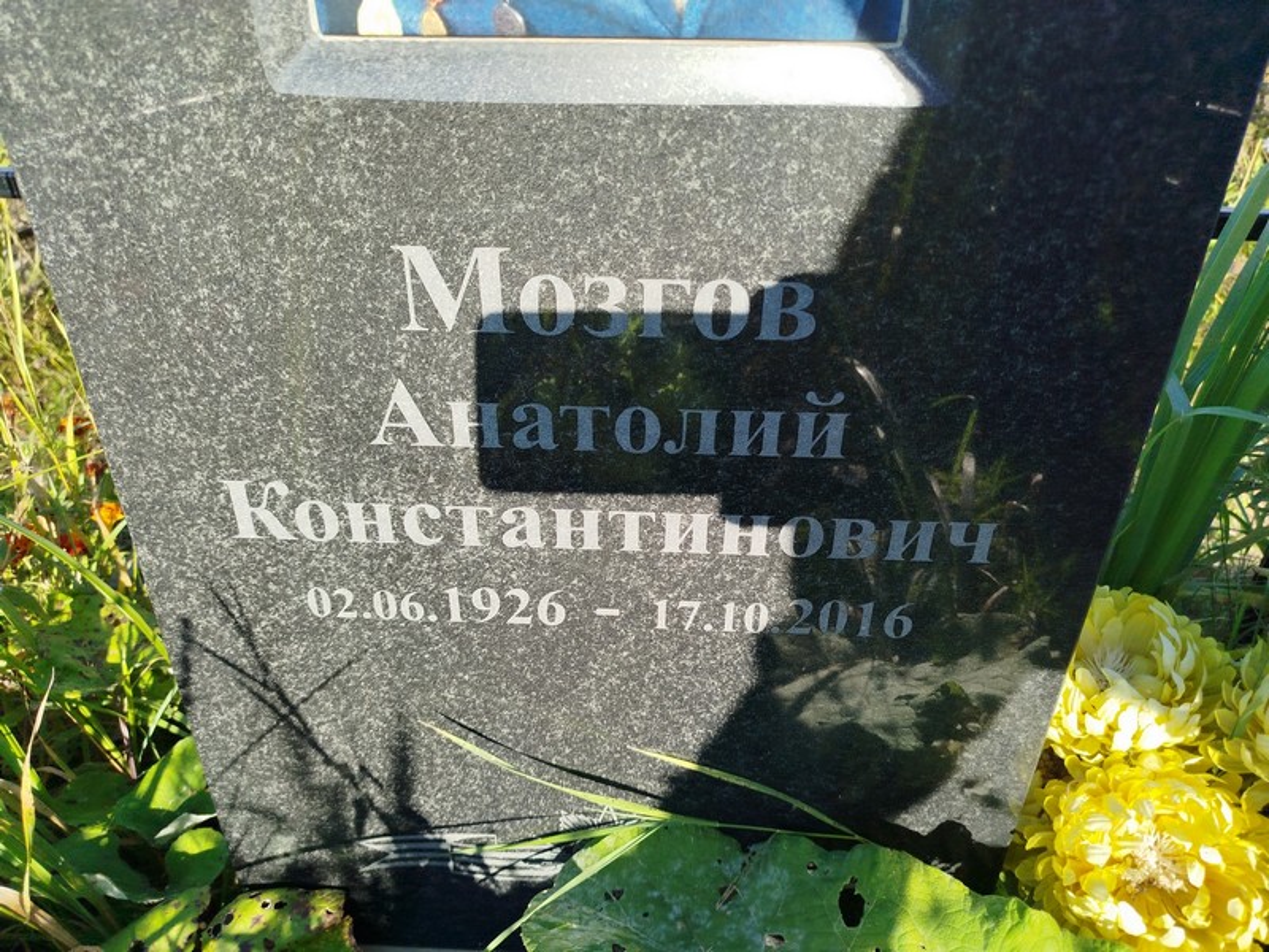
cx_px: 634
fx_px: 880
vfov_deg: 56.8
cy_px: 476
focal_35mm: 24
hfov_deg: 71.6
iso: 50
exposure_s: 1/432
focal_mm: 5.31
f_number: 1.7
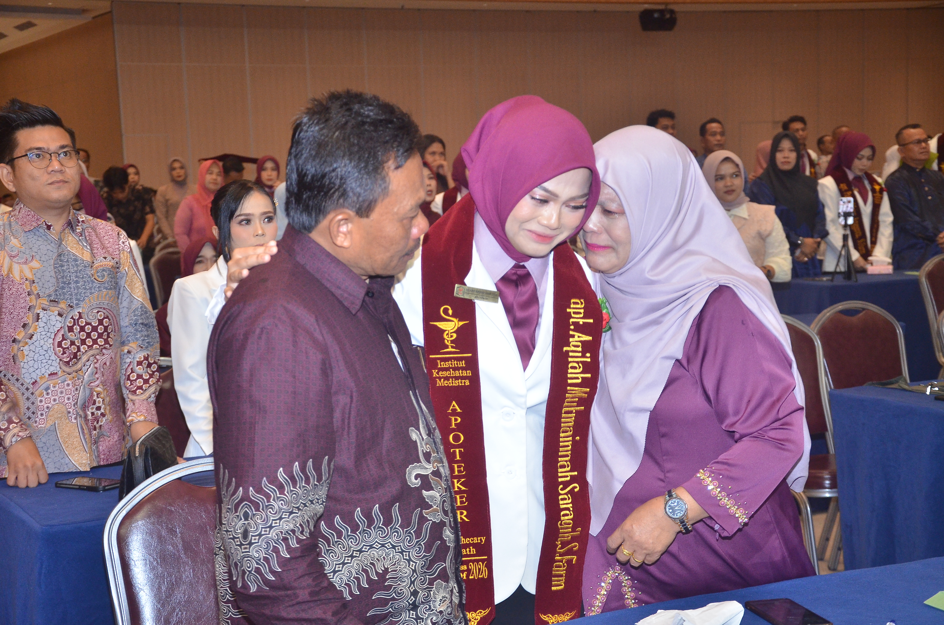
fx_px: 1649
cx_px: 472
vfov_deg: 21.5
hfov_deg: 32.0
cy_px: 312
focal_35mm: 63
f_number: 4.8
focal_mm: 42
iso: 1250
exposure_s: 1/125
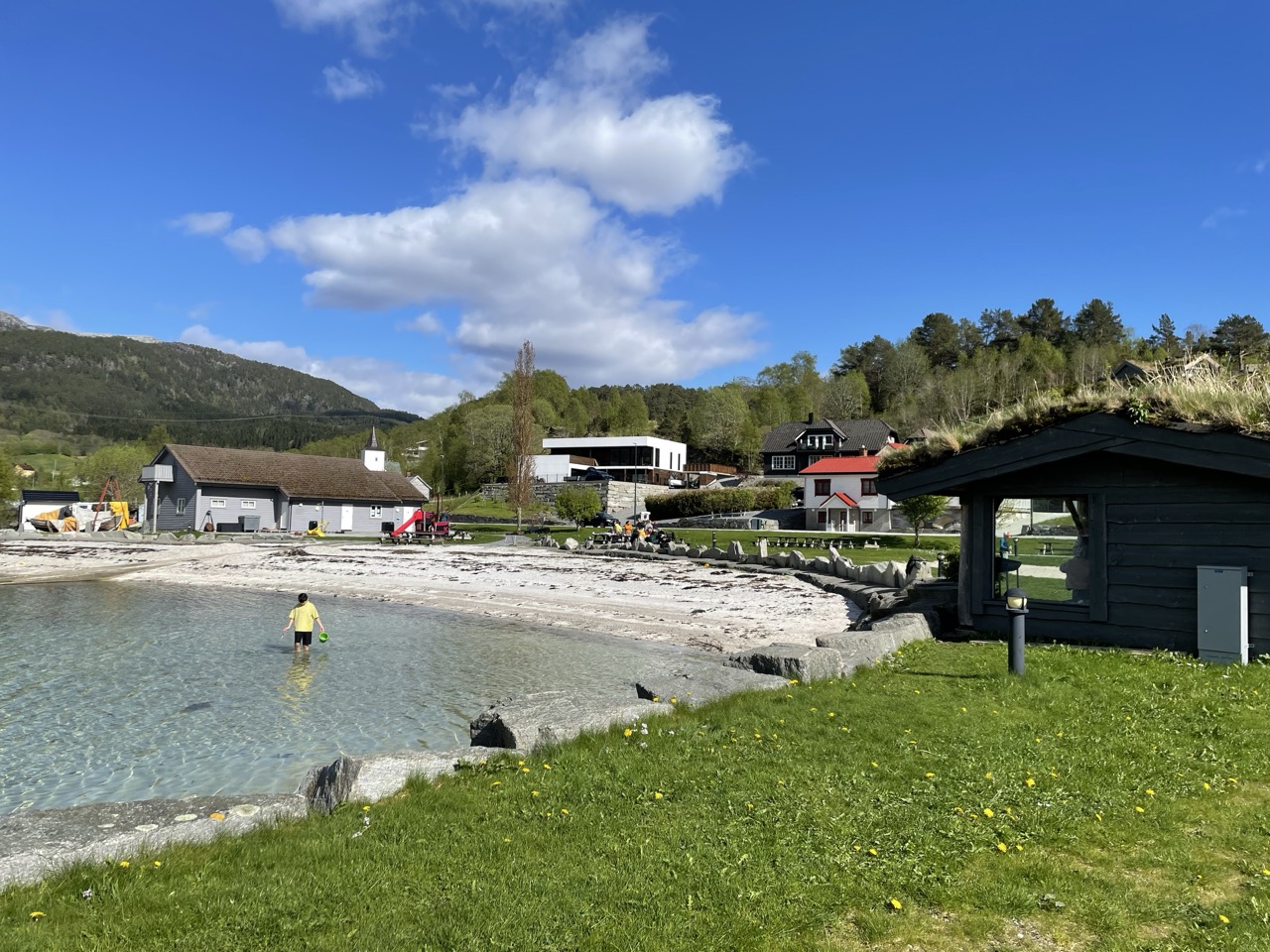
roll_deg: -0.8
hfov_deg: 67.3
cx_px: 635
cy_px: 476
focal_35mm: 26
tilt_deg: +2.8
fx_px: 954
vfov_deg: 53.1
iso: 32
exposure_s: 1/4292
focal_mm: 4.2
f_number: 1.6
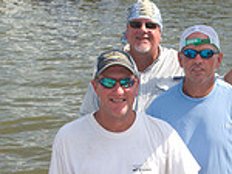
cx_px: 217
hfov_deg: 17.9
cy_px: 200
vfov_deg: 13.4
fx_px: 723
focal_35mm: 108
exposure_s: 1/250
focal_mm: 29
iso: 125
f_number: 8
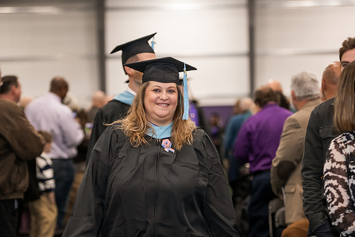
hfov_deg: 18.6
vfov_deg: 12.5
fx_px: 1085
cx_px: 178
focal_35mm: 110
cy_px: 118
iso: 2000
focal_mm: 110
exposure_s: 1/200
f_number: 3.2
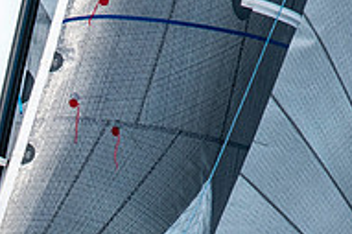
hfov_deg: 1.1
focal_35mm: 1838
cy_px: 465
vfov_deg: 0.7
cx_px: -274
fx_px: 17956
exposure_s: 1/2500
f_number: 5
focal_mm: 300
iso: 500
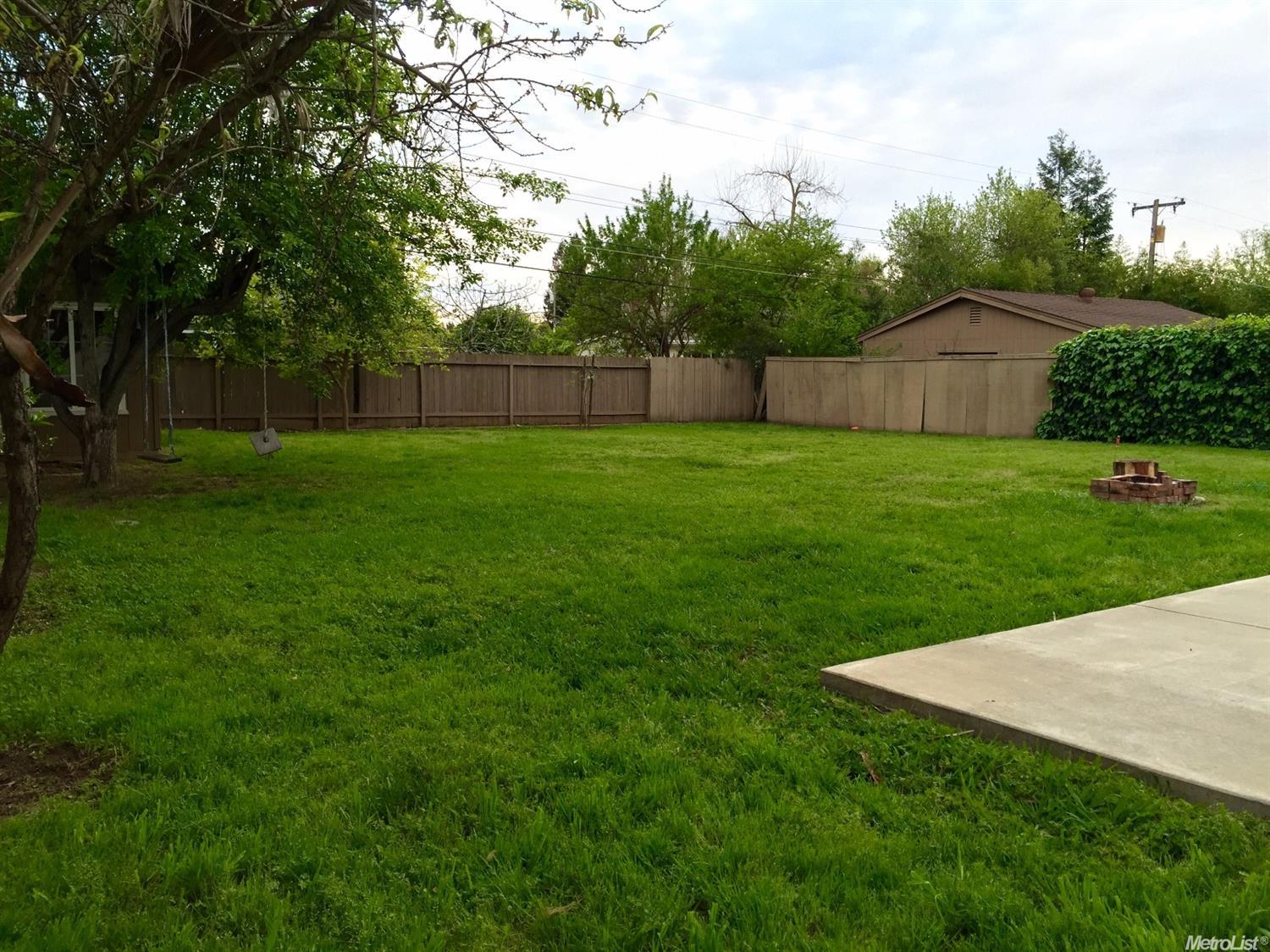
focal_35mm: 29
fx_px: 1064
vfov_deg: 48.2
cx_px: 635
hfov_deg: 61.7
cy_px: 476
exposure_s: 1/120
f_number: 2.2
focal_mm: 4.15
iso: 32
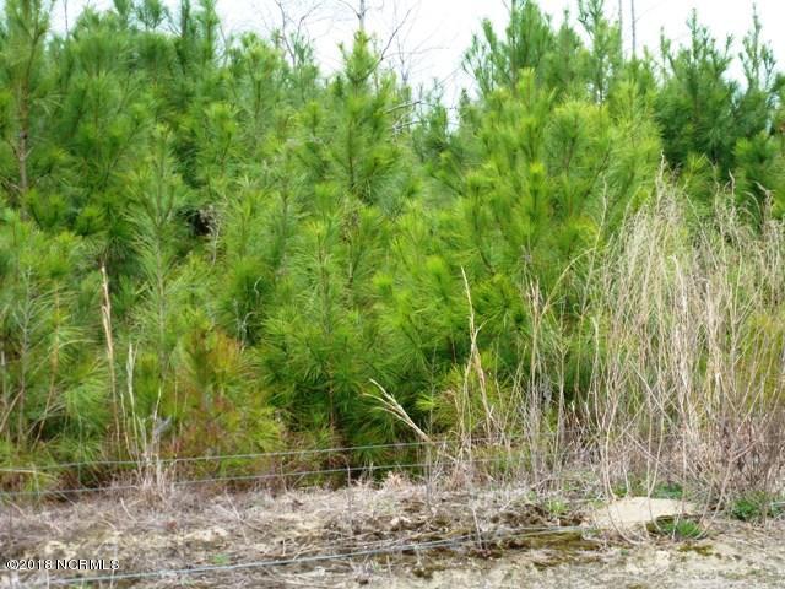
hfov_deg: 29.8
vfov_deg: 22.6
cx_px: 392
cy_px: 294
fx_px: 1474
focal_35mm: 65
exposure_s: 1/60
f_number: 4.6
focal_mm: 11.7
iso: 125
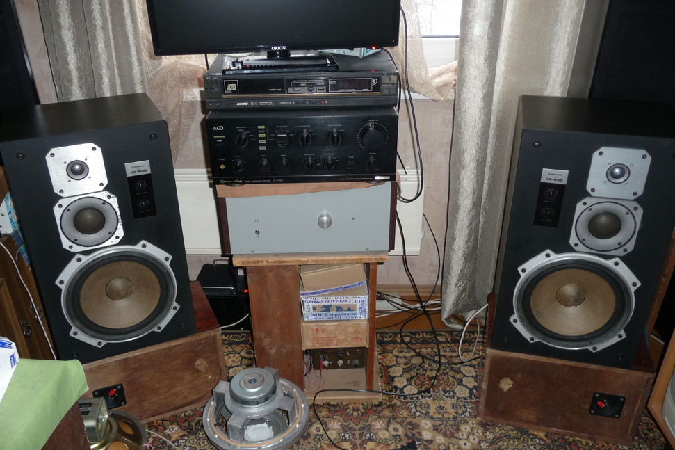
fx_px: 562
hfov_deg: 61.9
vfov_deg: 43.6
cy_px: 232
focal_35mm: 30
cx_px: 335
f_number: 3.3
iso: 200
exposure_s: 1/30
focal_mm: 4.7
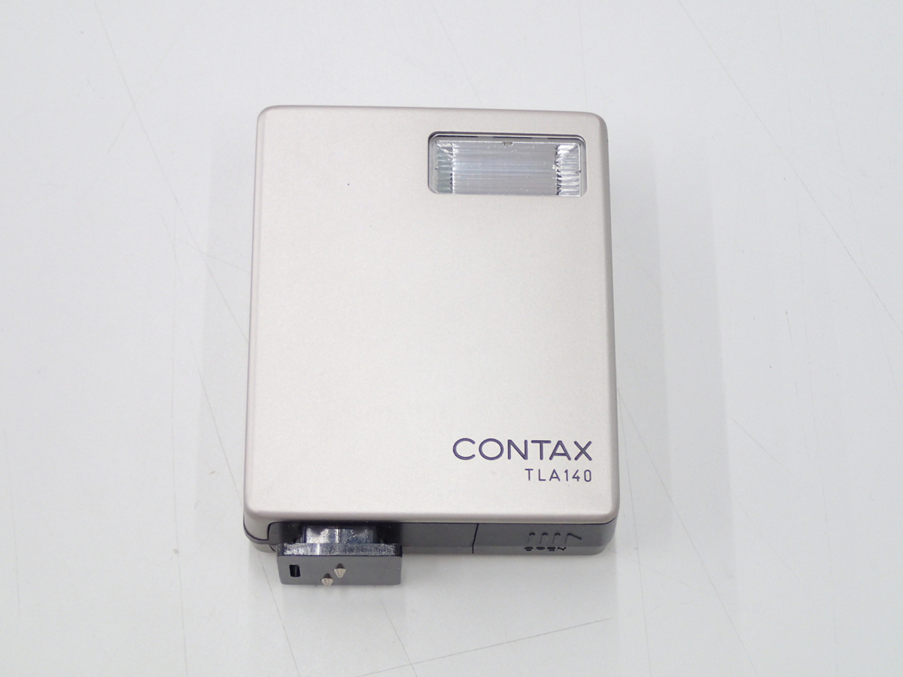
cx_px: 452
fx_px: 1930
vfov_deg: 19.9
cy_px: 338
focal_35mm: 74
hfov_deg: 26.3
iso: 320
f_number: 4.2
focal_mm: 13.47
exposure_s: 1/80
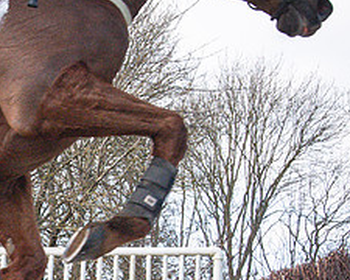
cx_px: -15
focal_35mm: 102
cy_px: 278
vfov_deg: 14.9
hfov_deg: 18.2
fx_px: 1057
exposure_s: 1/1600
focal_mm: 24
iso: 2000
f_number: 8
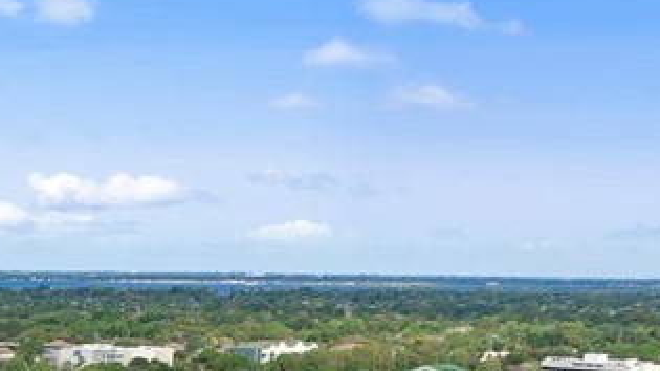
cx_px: -302
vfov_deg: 12.5
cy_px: 738
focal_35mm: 85
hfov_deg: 21.4
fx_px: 1487
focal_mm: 12.29
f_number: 2.8
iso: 110
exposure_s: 1/2000
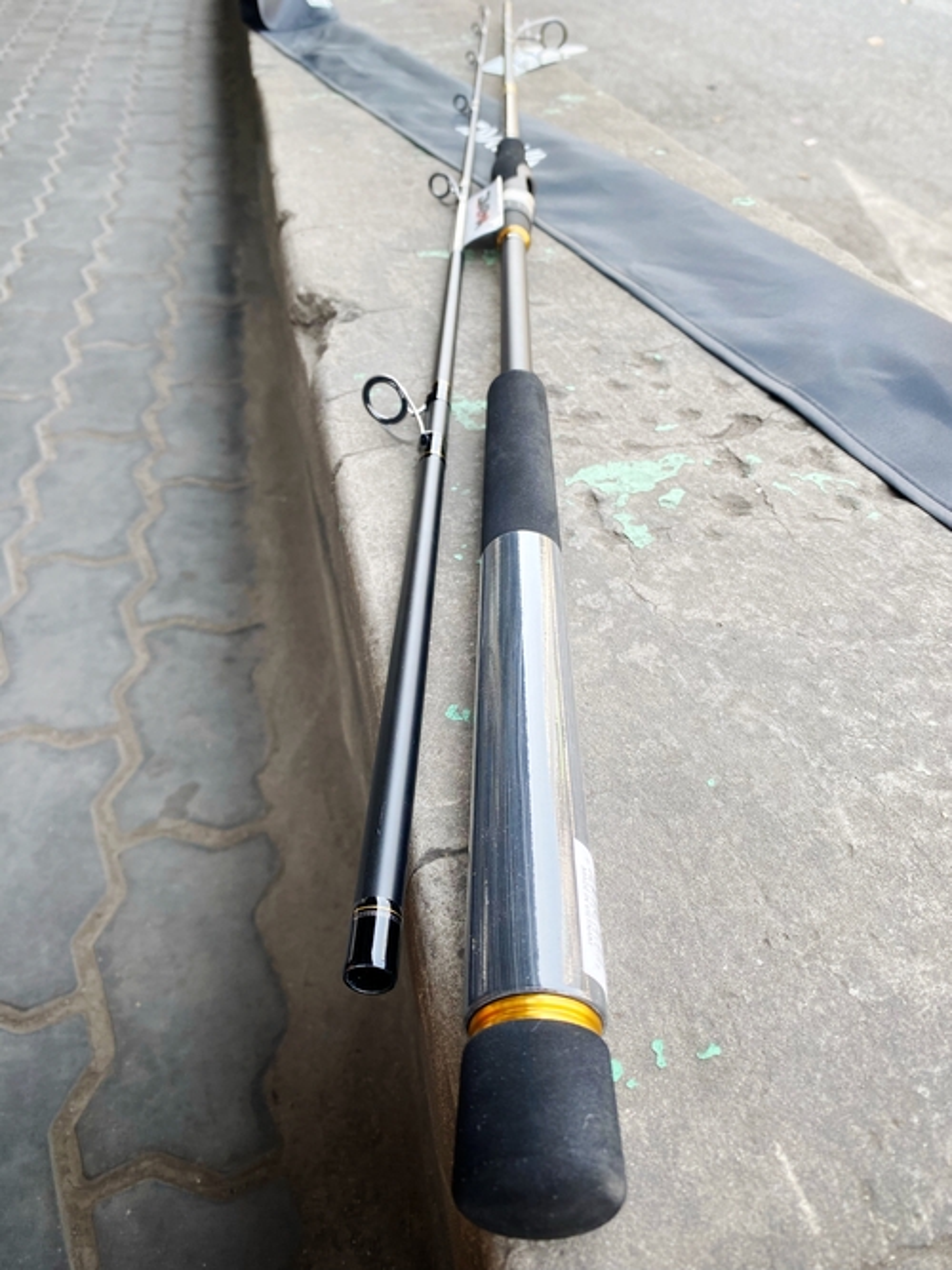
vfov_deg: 67.3
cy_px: 635
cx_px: 476
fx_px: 954
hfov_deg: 53.0
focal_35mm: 26
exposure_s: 1/207
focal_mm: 4.25
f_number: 1.8
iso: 32
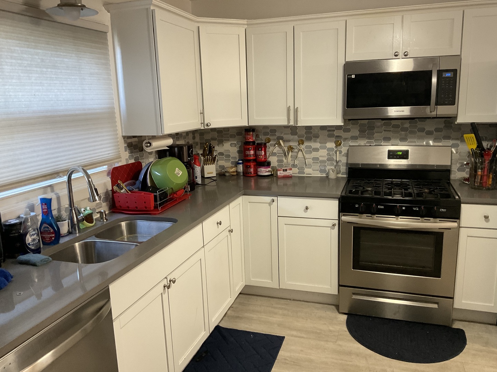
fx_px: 416
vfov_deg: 48.2
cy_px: 186
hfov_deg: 61.7
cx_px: 248
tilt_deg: -12.4
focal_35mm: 29
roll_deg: +1.7
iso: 160
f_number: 1.8
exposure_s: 1/60
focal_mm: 3
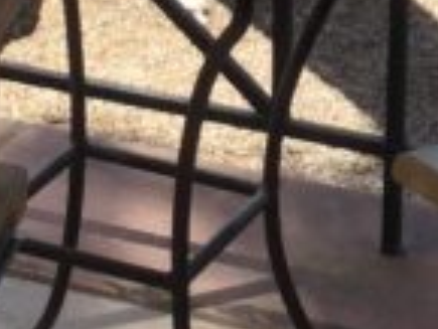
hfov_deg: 9.0
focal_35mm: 219
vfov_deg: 6.7
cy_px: -241
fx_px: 2773
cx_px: 296
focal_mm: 3.3
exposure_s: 1/586
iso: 25
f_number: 2.4
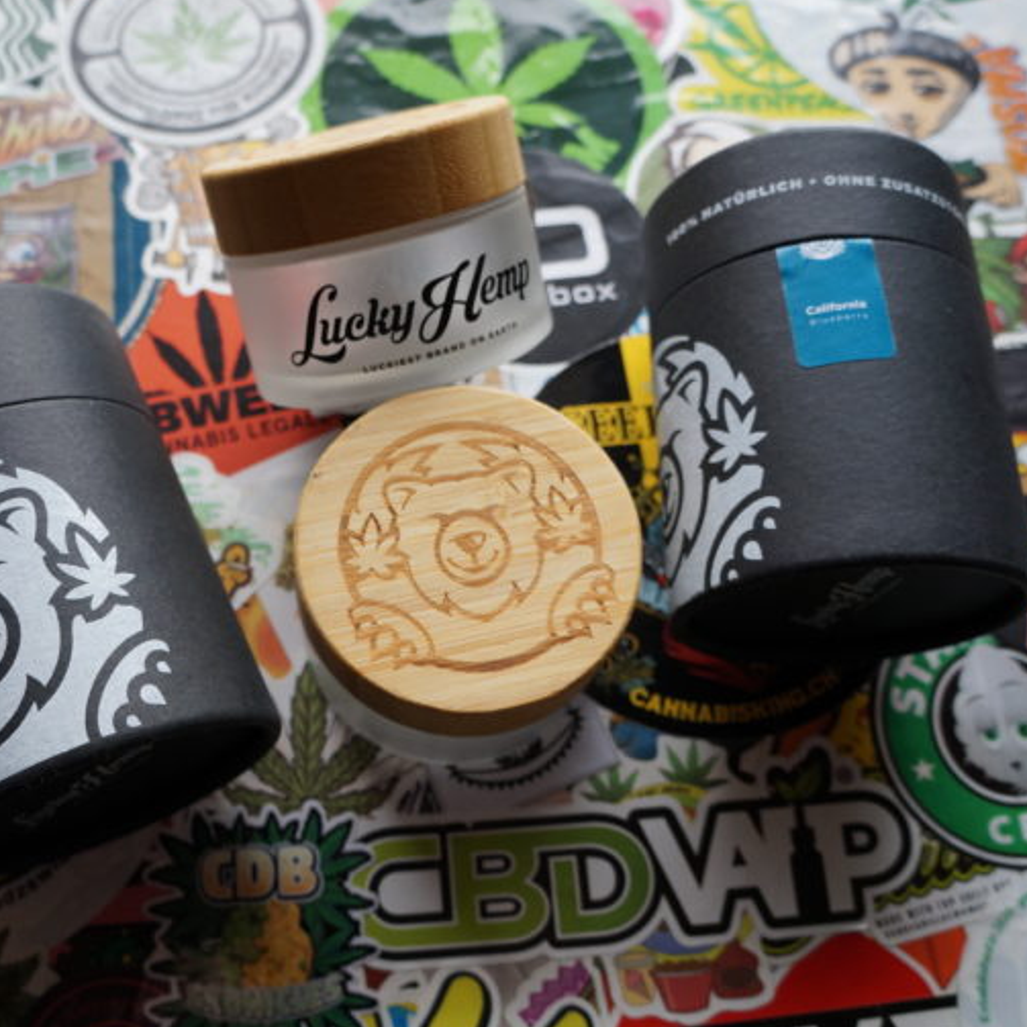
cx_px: 417
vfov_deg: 47.2
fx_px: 1175
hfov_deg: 47.0
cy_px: 511
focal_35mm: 35
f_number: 5
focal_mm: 18
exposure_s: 1/100
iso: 400
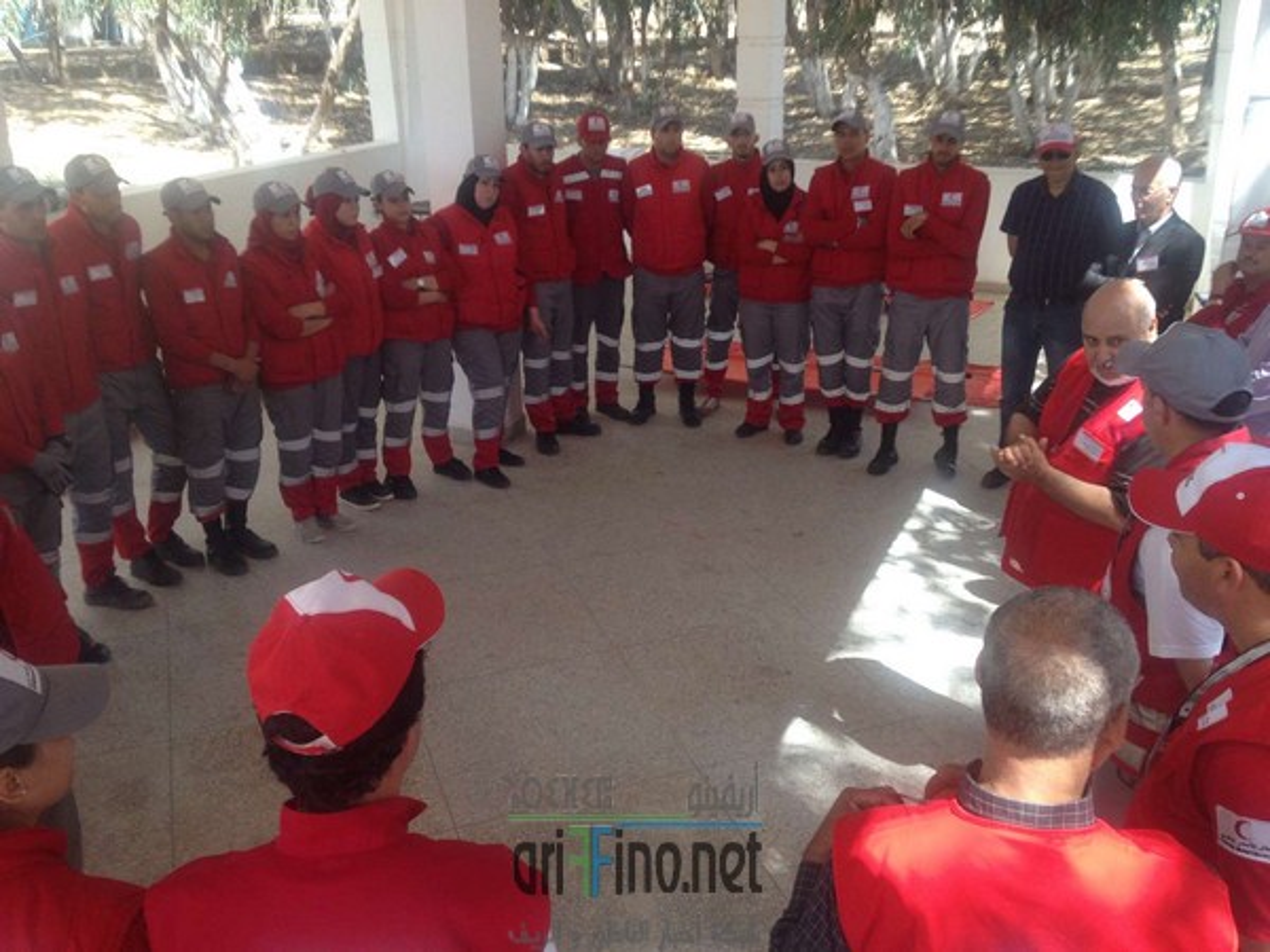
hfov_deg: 52.6
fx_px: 1284
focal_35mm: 35
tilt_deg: -24.7
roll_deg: +1.9
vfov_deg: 40.7
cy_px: 476
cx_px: 635
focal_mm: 4.28
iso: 50
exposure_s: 1/157
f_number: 2.4
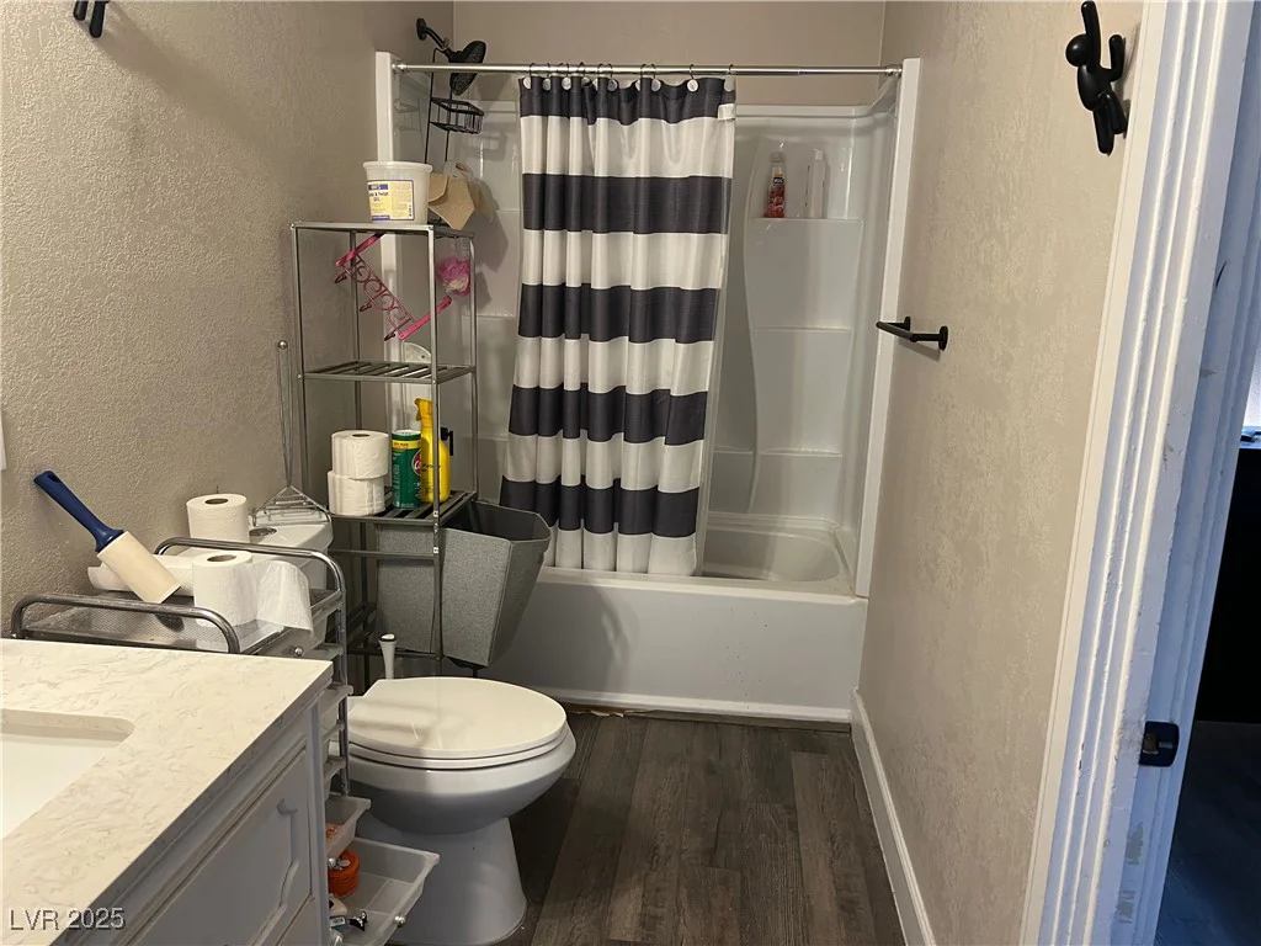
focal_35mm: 26
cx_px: 630
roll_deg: -1.8
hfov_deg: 67.3
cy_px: 473
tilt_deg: -12.4
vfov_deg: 53.1
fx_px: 947
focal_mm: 5.7
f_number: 1.5
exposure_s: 1/60
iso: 160
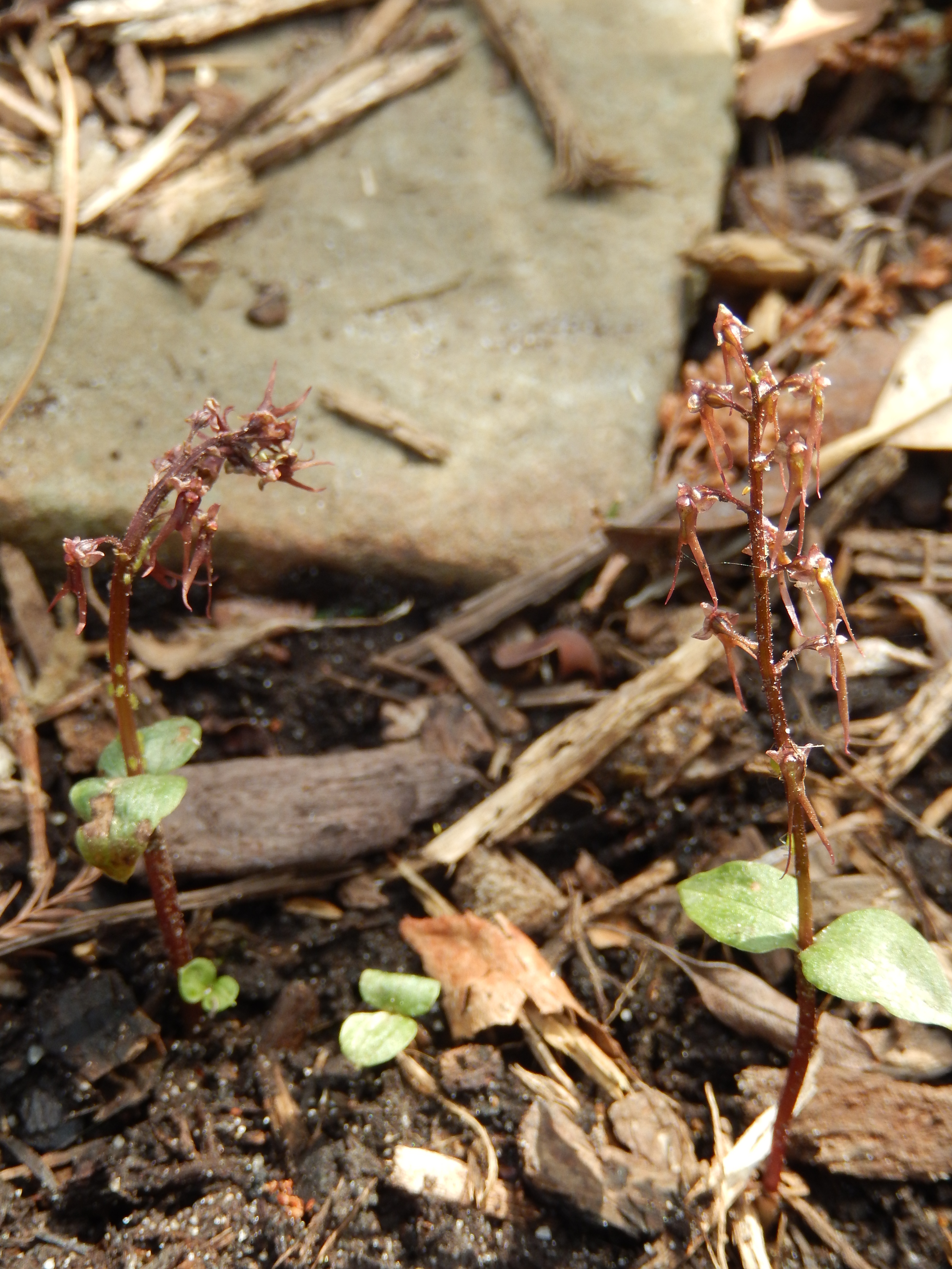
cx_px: 476
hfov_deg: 28.6
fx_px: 1870
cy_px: 634
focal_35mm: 51
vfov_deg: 37.5
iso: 125
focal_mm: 9.2
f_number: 4.5
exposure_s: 1/100
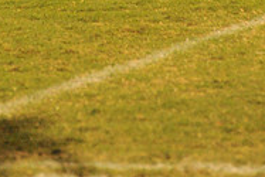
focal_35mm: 527
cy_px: -227
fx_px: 3882
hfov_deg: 3.9
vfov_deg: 2.6
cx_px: 108
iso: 6400
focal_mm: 170
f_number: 5.6
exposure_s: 1/200
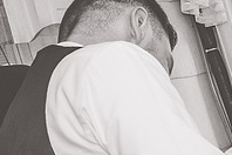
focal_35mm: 158
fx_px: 1018
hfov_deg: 12.6
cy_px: 109
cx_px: 311
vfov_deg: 8.7
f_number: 10
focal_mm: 36
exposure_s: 1/100
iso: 1250
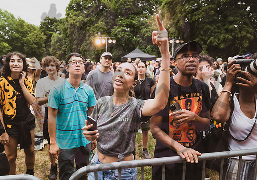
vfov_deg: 50.6
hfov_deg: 68.0
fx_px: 190
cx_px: 128
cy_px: 93
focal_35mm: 26
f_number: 4
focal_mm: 24
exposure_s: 1/400
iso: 1000
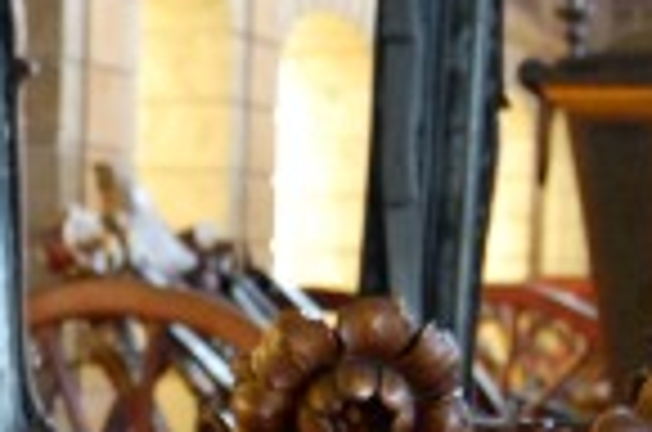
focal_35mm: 109
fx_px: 1970
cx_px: -29
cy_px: 502
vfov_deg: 12.3
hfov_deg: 18.2
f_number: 3.5
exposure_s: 1/8
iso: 1250
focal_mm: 18
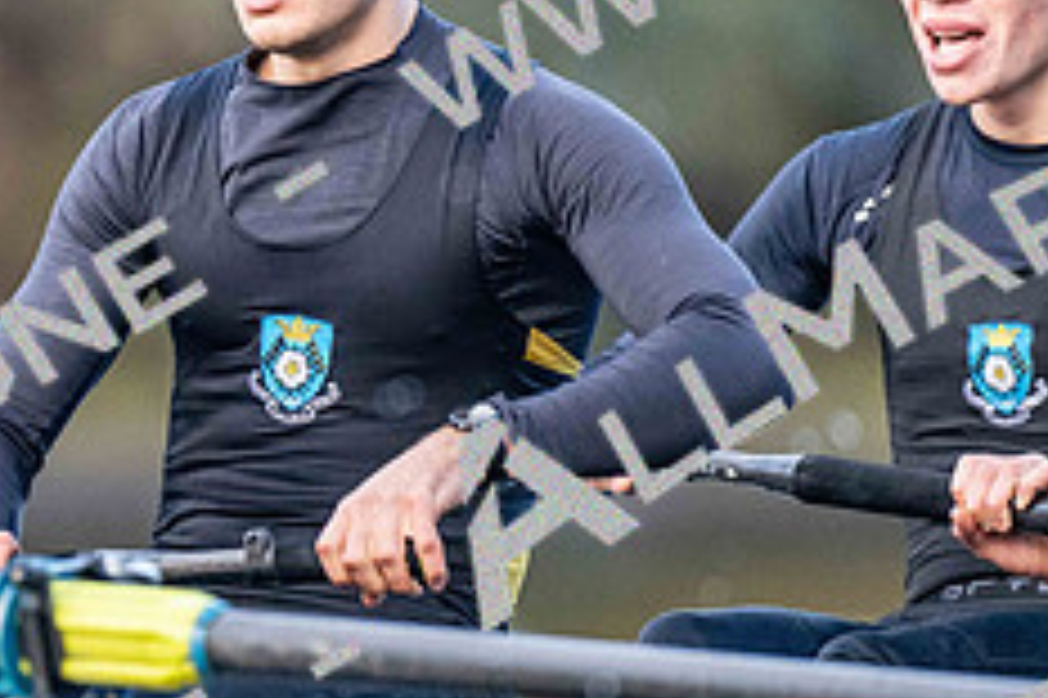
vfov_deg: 0.9
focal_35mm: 1494
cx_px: 72
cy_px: 205
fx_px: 43460
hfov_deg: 1.4
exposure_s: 1/2500
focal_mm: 600
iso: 4500
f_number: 4
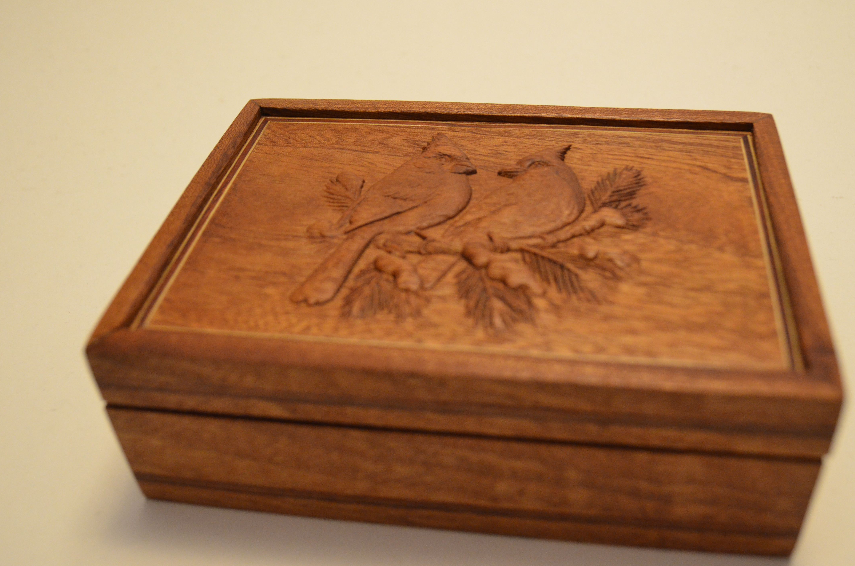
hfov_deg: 50.7
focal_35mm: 38
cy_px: 260
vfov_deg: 34.9
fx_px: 901
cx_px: 462
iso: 1600
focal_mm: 22
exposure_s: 1/50
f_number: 3.8
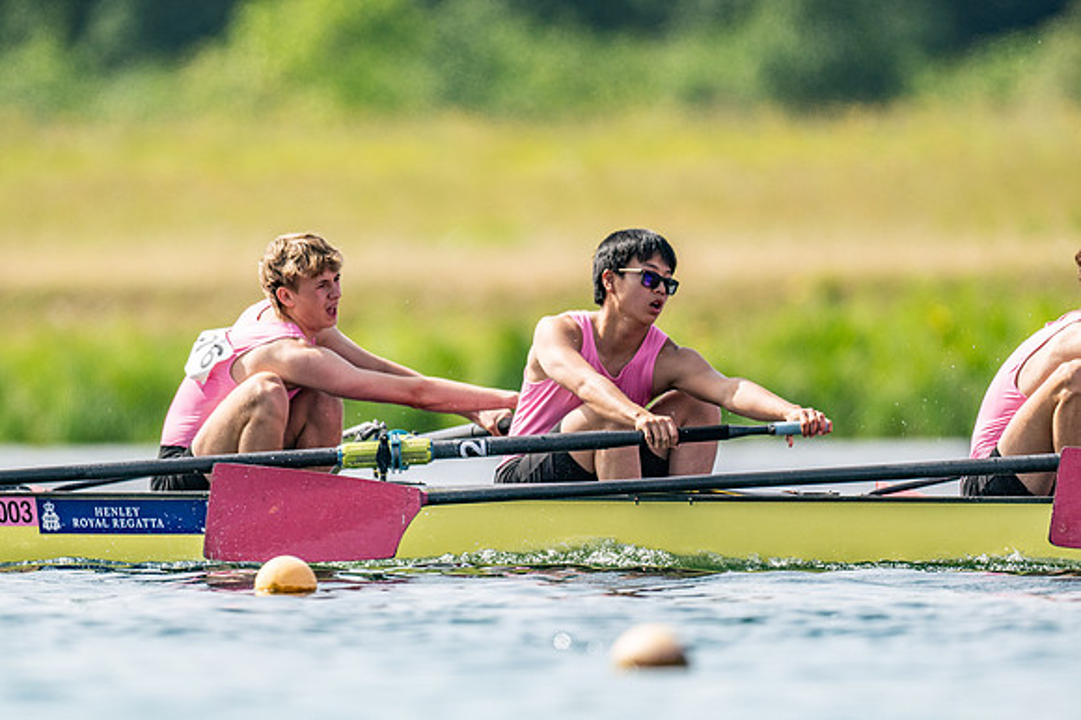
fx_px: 27009
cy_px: 360
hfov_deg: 2.3
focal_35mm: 900
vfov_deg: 1.5
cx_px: 540
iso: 220
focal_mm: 600
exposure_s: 1/2500
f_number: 4
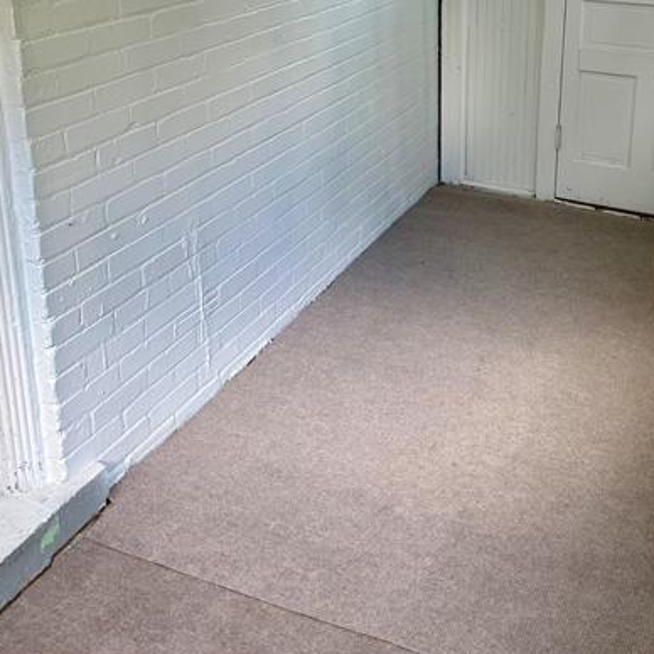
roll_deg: +0.0
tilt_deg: -12.8
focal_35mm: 42
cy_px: 81
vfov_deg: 37.7
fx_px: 898
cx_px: 447
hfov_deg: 39.5
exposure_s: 1/121
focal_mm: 6.76
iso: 64
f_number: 1.78
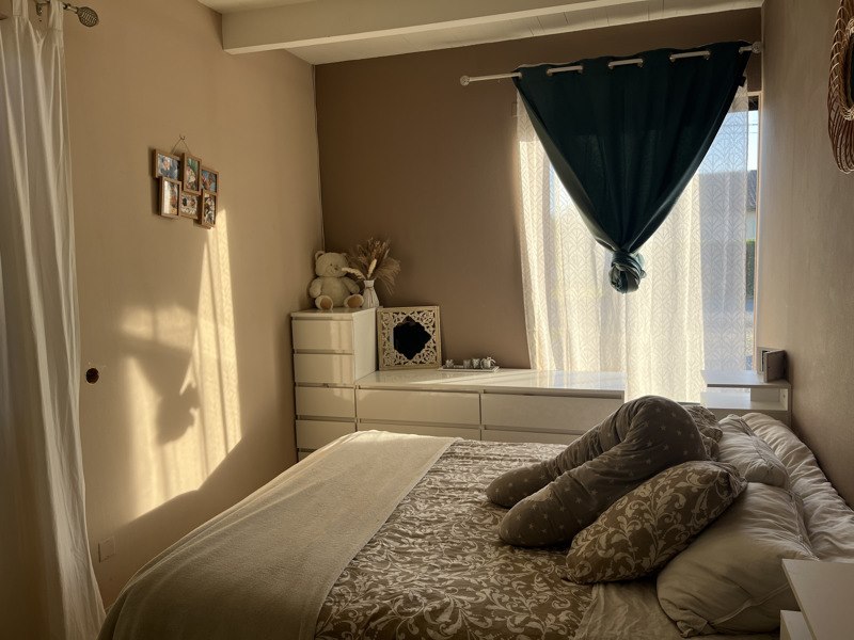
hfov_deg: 67.3
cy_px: 320
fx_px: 641
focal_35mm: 26
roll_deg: +2.3
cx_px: 427
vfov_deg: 53.1
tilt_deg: -6.0
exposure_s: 1/195
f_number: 1.6
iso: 50
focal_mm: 5.1
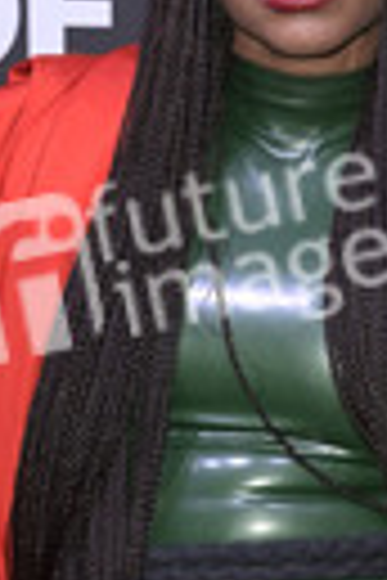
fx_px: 3257
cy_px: 486
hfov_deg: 6.8
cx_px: 292
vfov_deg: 10.1
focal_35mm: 202
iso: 1000
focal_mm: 65
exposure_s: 1/250
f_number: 5.6
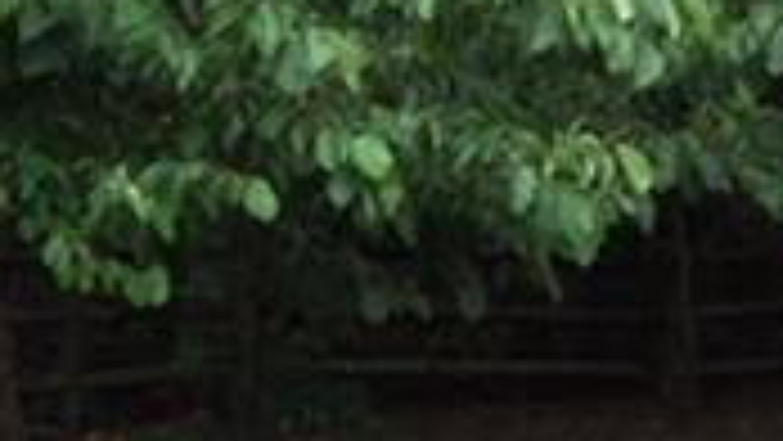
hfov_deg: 9.6
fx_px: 4611
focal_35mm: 222
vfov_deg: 5.5
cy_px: 101
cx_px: 850
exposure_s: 1/80
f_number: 8
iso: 200
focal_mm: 24
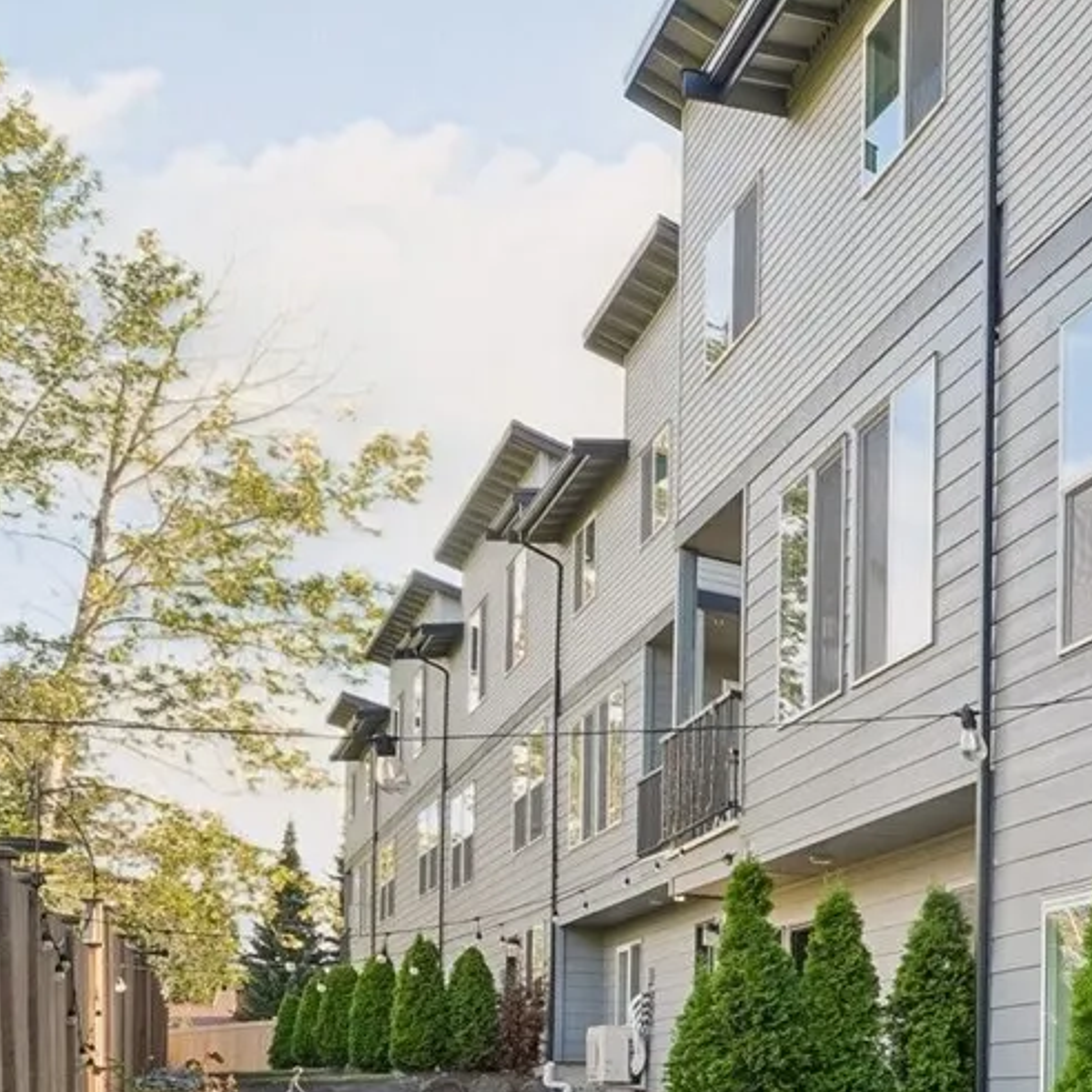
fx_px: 1570
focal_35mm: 44
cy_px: 1091
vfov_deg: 34.8
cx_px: 1715
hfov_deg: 25.9
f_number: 9
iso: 250
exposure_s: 1/25
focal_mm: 10
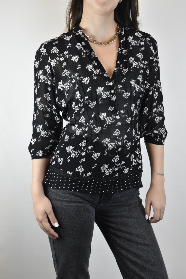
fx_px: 407
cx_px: 93
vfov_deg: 37.9
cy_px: 140
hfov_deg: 25.8
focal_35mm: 52
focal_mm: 35
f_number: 16
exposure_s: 1/50
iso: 1600
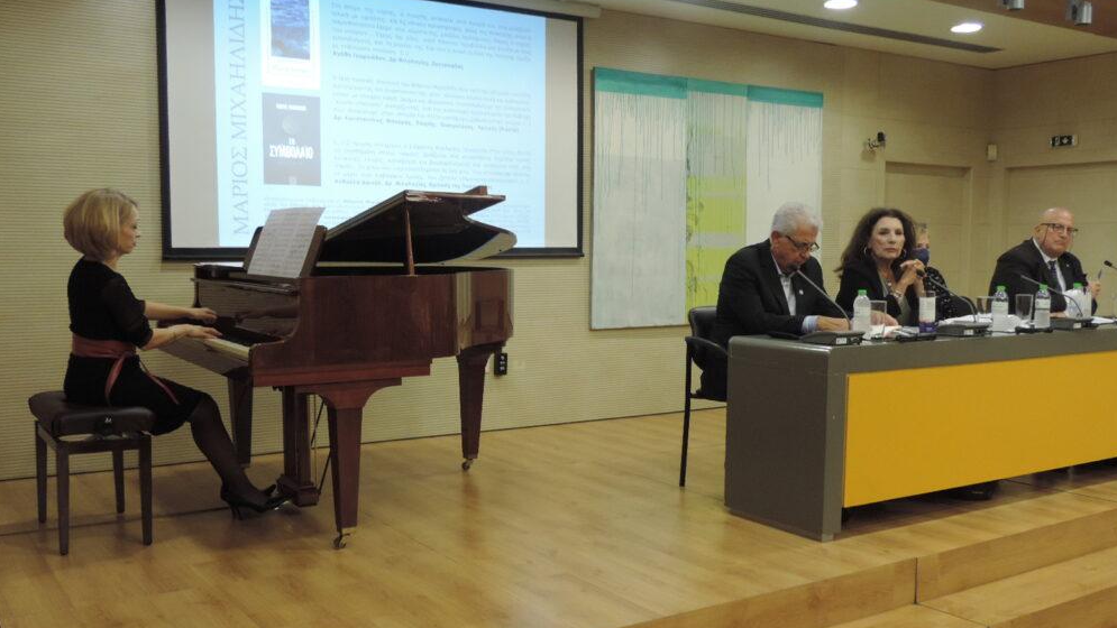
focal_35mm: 37
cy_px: 350
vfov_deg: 32.0
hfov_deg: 54.0
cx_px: 553
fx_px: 1096
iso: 400
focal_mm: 5.8
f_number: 3.2
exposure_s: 1/40
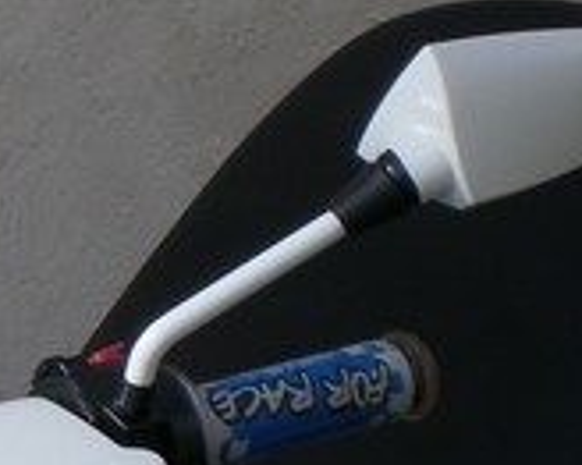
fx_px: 2892
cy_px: 309
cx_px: -429
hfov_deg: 10.8
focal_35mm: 168
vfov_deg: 9.2
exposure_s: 1/264
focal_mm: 7.4
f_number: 4.9
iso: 50
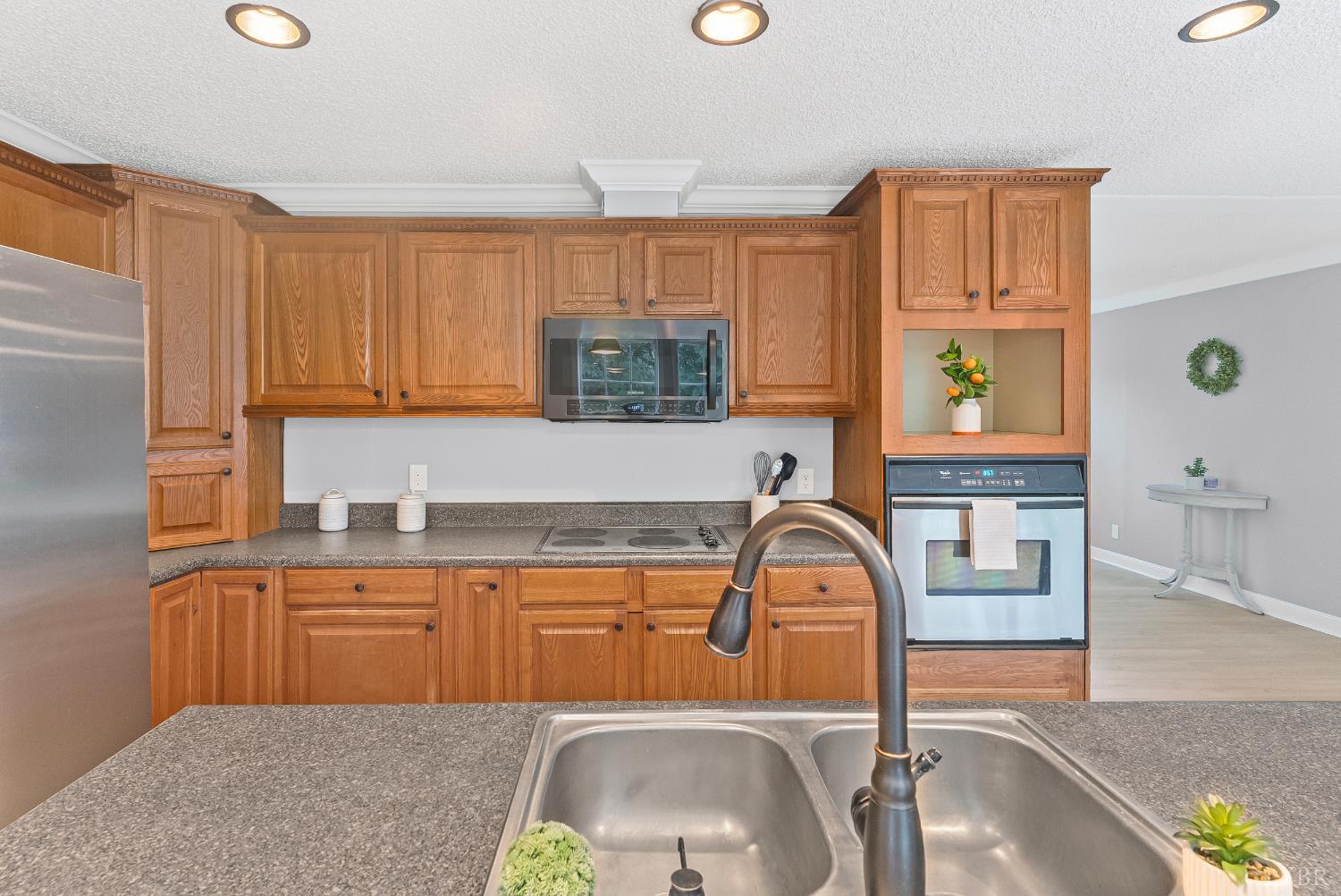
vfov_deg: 70.5
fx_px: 634
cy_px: 448
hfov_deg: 93.2
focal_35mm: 17
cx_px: 670
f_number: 8
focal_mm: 17
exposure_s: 1.3
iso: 1250
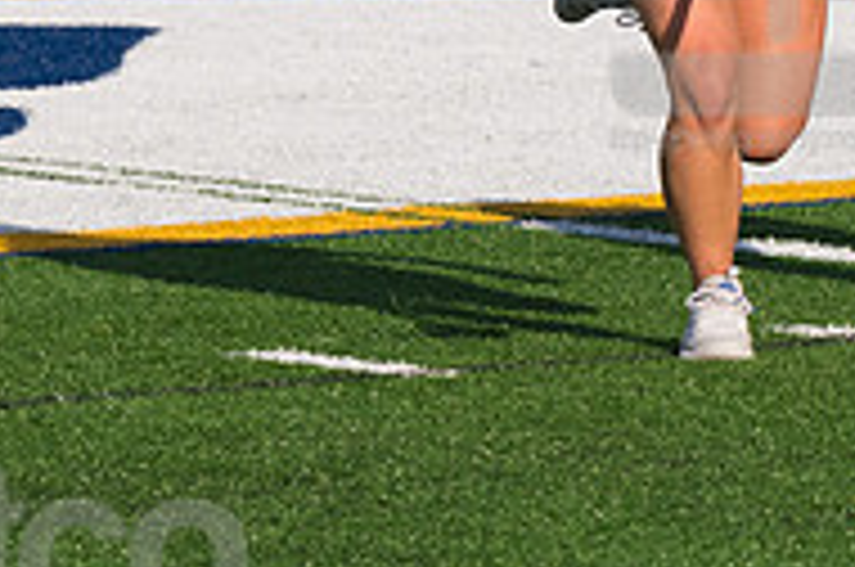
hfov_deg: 2.9
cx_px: 747
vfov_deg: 1.9
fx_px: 16834
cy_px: -4
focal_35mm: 710
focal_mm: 155
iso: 250
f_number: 5.6
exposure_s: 1/1600
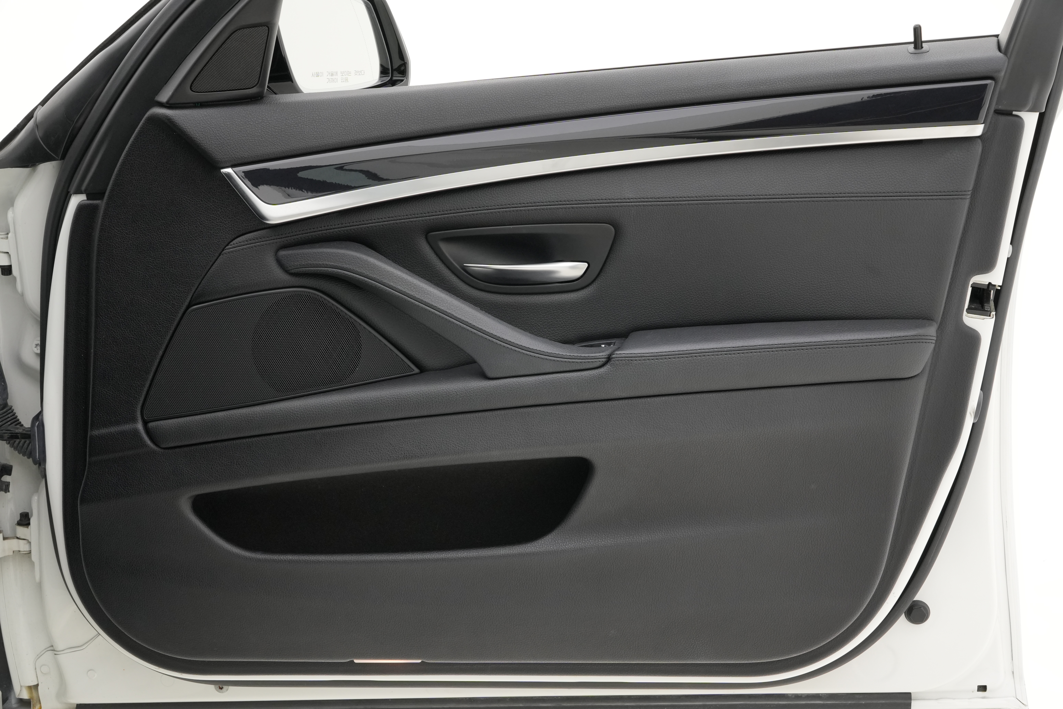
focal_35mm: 51
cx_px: 532
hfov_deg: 39.0
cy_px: 354
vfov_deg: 26.6
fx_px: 1501
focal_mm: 33.9
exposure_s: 1/100
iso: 800
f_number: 8
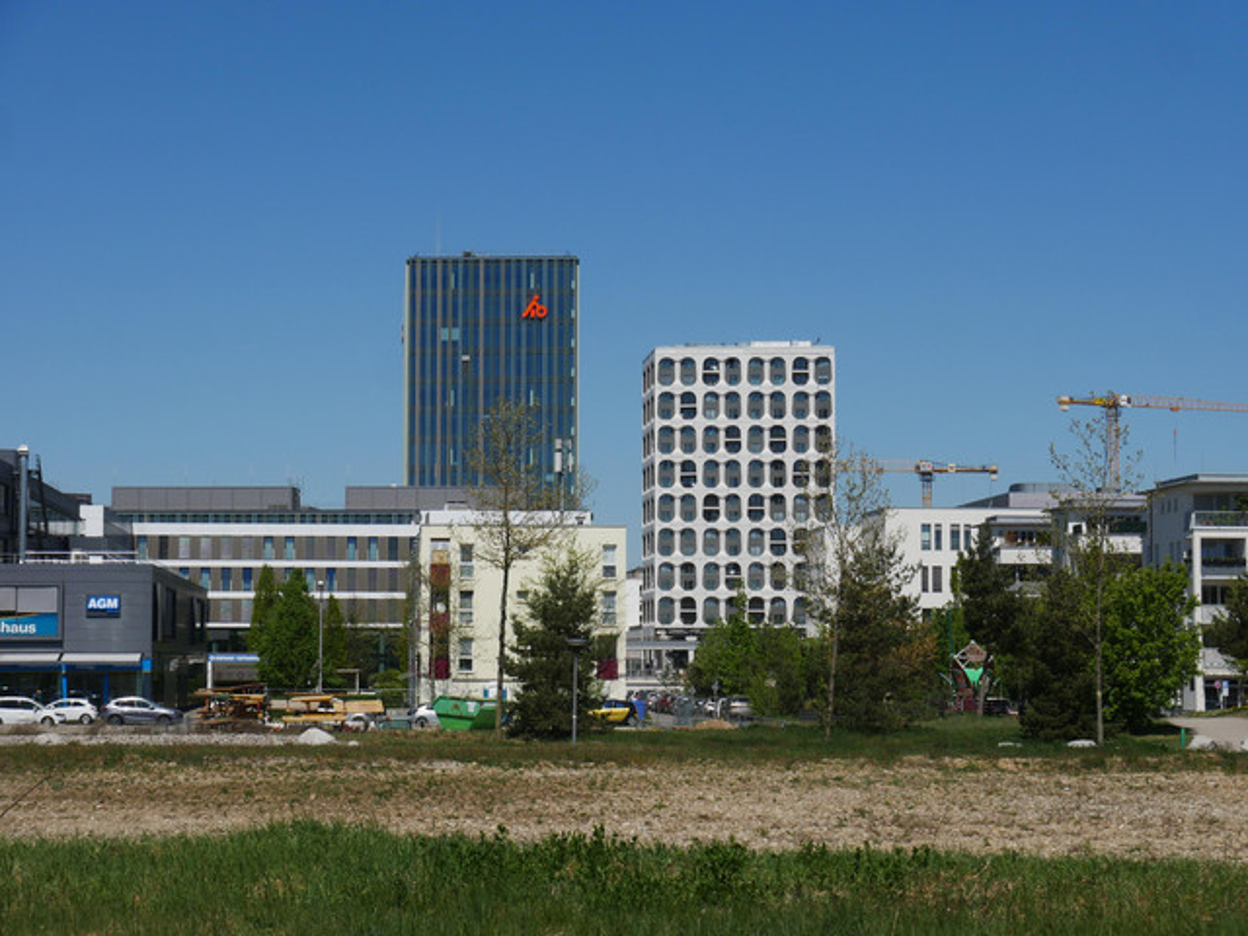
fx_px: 3028
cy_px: 468
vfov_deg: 17.6
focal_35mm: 84
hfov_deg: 23.3
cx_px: 624
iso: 200
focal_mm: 42
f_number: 10
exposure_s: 1/640
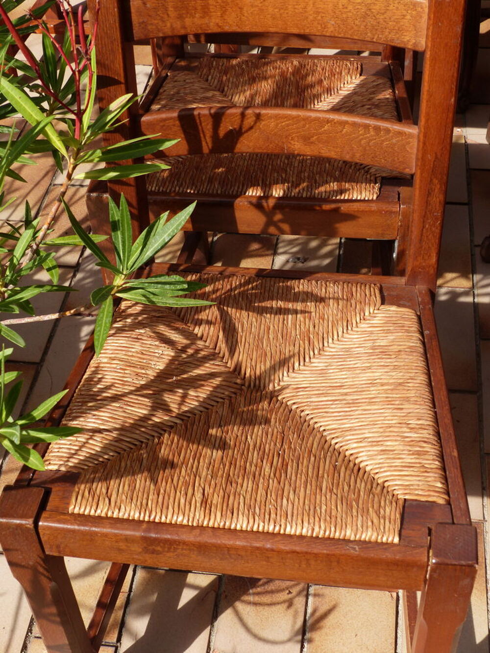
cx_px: 245
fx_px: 944
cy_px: 326
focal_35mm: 50
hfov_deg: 29.1
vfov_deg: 38.2
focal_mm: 9.1
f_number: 4
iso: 100
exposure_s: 1/500
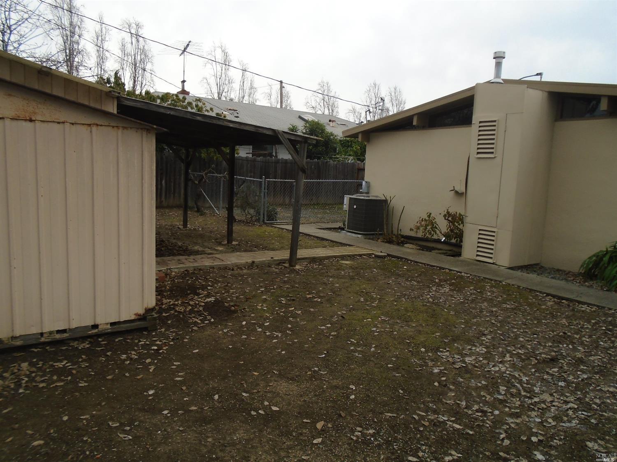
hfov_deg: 67.3
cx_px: 308
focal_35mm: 26
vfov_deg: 53.0
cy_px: 231
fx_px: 463
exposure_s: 1/200
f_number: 3.2
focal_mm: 4.6
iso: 100
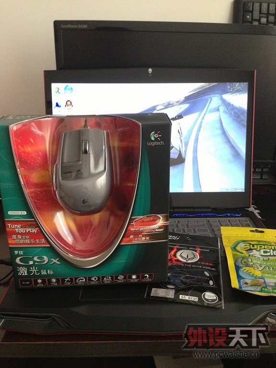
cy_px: 184
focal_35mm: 33
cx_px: 138
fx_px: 351
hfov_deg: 42.9
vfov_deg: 55.4
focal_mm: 4.13
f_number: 2.4
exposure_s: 1/20
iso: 320
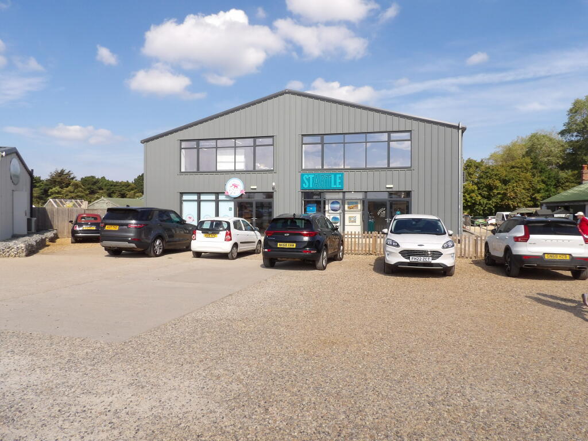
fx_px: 408
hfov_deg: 71.6
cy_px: 220
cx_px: 294
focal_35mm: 24
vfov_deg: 56.8
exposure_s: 1/362
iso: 100
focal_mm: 4.3
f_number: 5.6
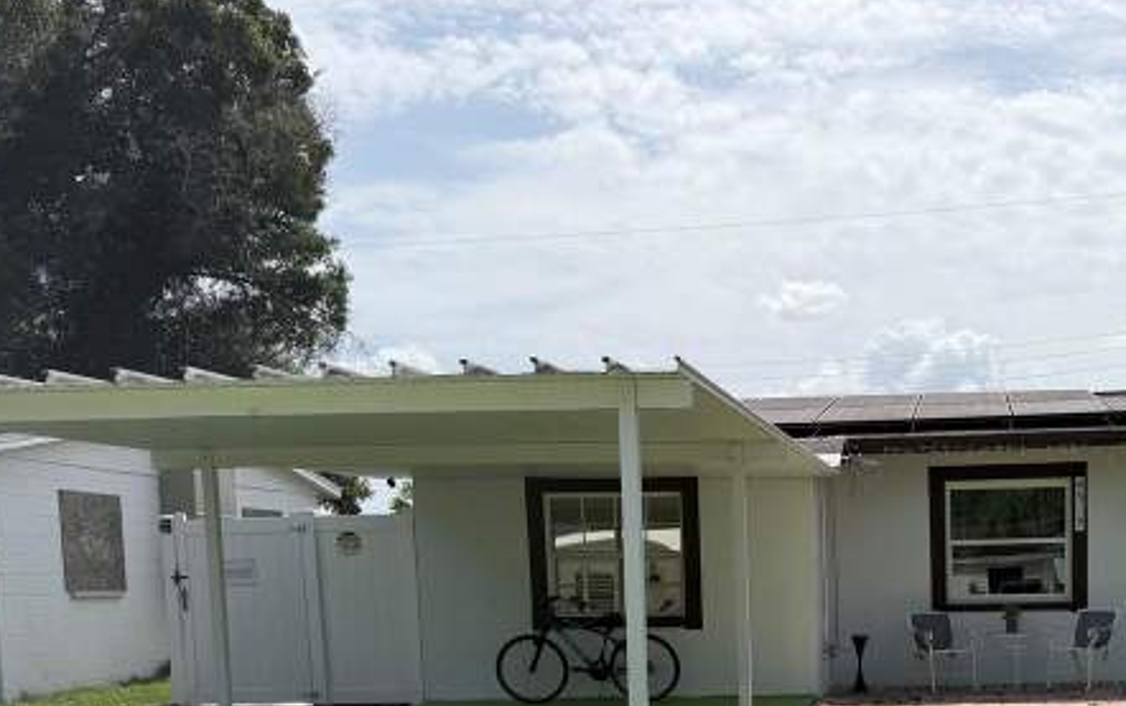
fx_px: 1413
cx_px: 904
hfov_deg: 41.5
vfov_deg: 26.3
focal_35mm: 46
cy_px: 731
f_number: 1.78
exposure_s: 1/7353
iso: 80
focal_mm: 6.76
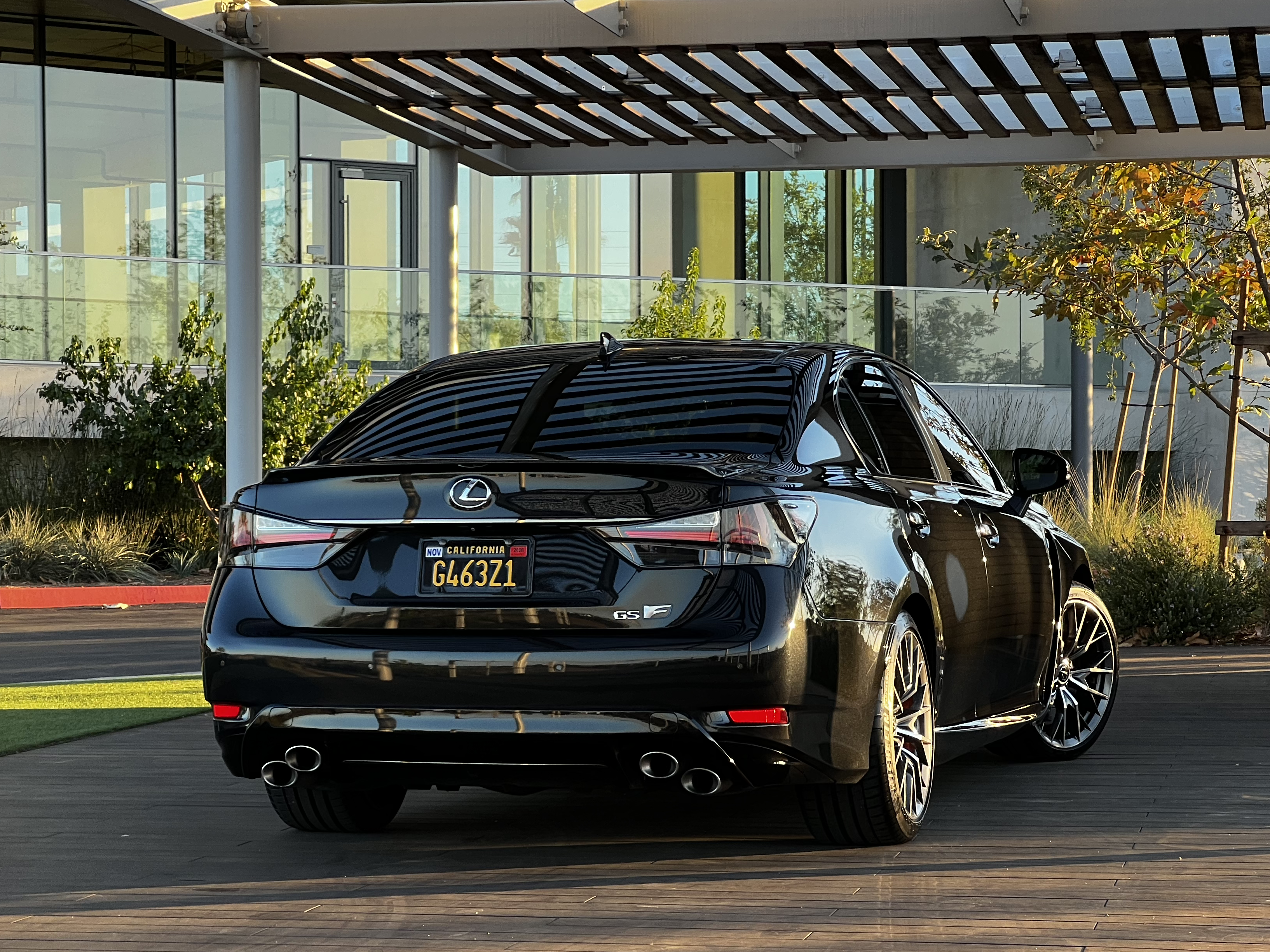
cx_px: 641
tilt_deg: -0.8
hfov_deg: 20.7
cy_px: 545
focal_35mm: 95
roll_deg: +0.4
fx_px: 3485
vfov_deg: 15.6
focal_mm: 9
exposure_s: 1/99
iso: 40
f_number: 2.8
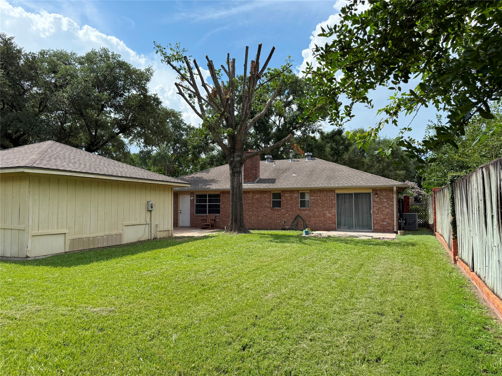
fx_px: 348
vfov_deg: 56.8
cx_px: 251
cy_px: 188
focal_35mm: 24
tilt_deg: +3.4
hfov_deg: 71.6
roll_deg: -0.3
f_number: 1.78
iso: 100
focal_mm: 6.76
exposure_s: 1/3759
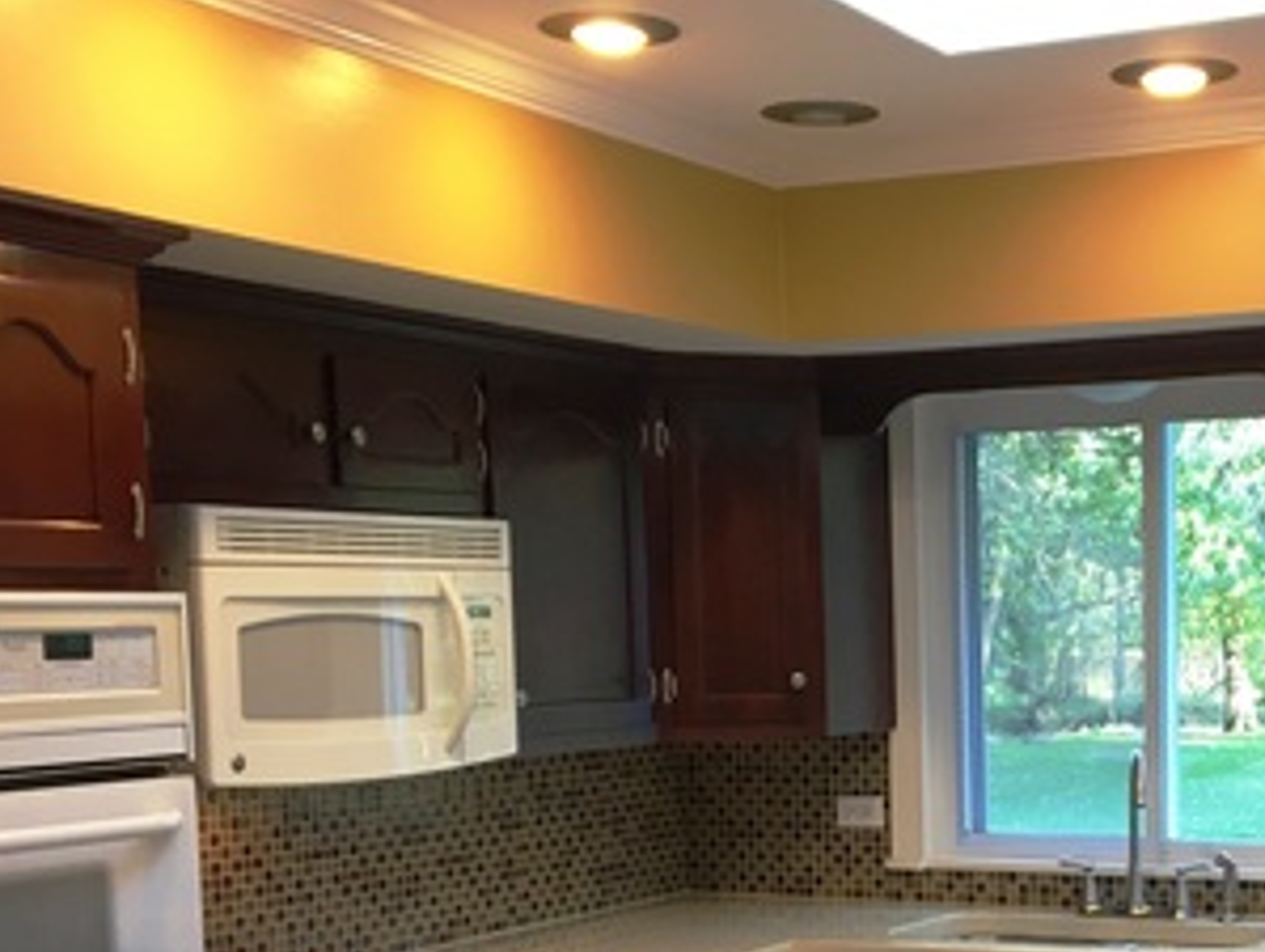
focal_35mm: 62
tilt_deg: -7.0
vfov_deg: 23.0
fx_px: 2268
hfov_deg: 30.5
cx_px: 990
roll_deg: +0.7
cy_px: 872
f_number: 2.2
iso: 64
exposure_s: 1/30
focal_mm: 4.15
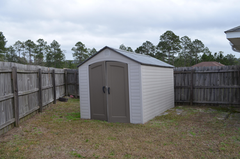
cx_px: 120
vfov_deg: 39.8
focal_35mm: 33
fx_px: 220
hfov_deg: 57.3
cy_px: 80
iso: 200
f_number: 8
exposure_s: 1/250
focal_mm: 22
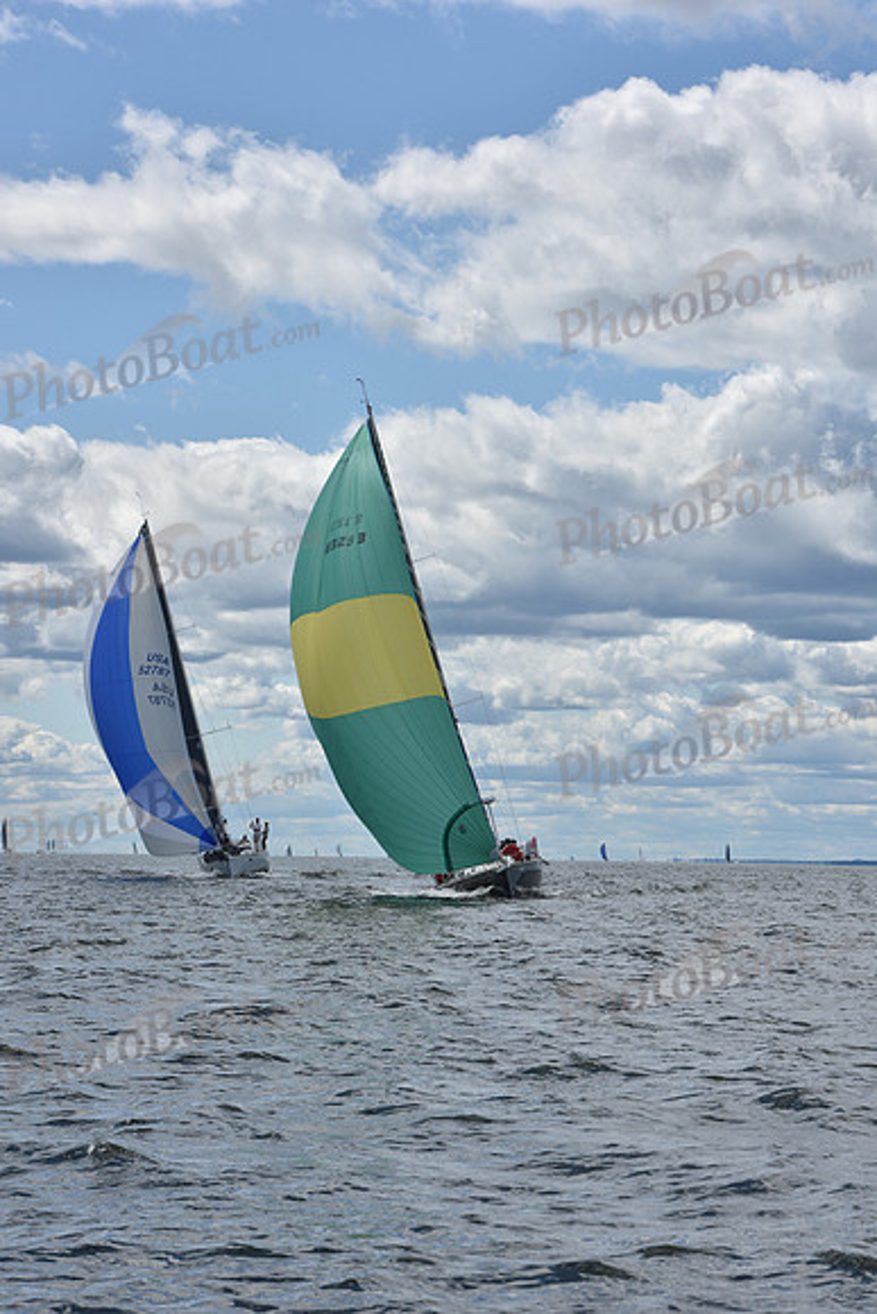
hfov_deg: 13.7
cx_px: 438
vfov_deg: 20.4
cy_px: 657
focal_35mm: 100
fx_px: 3652
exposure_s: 1/800
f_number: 11
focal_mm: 100
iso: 250
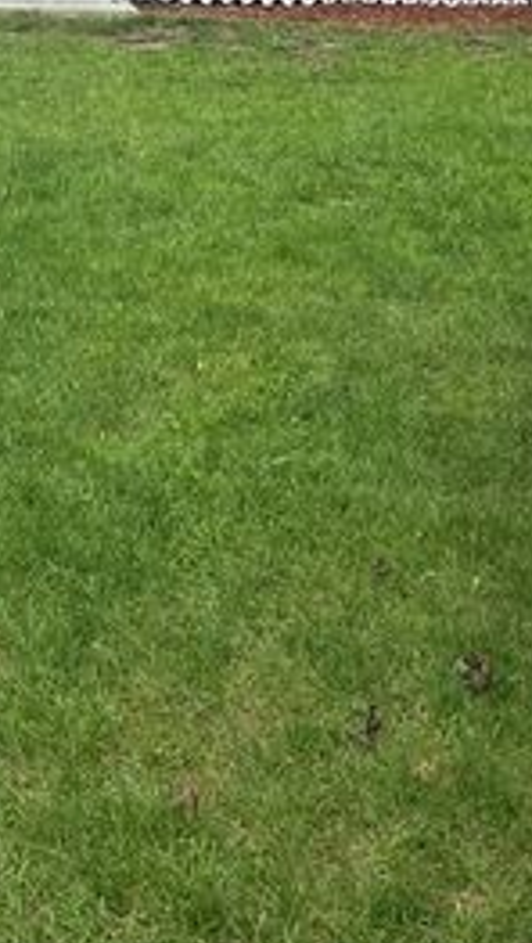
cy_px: -221
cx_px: 4
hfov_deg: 16.5
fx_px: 1800
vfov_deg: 25.9
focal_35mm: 72
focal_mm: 5.1
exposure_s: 1/2571
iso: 50
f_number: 1.6
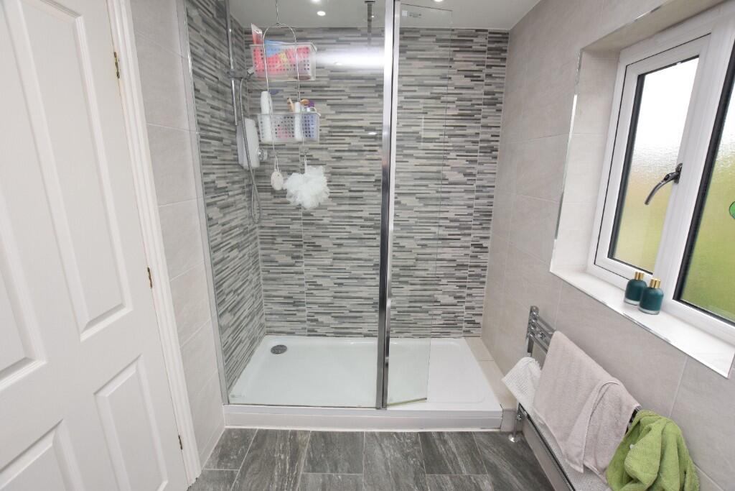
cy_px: 246
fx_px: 306
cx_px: 368
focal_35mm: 15
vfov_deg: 77.3
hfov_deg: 100.4
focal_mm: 10
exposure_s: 1/125
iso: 720
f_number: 5.6
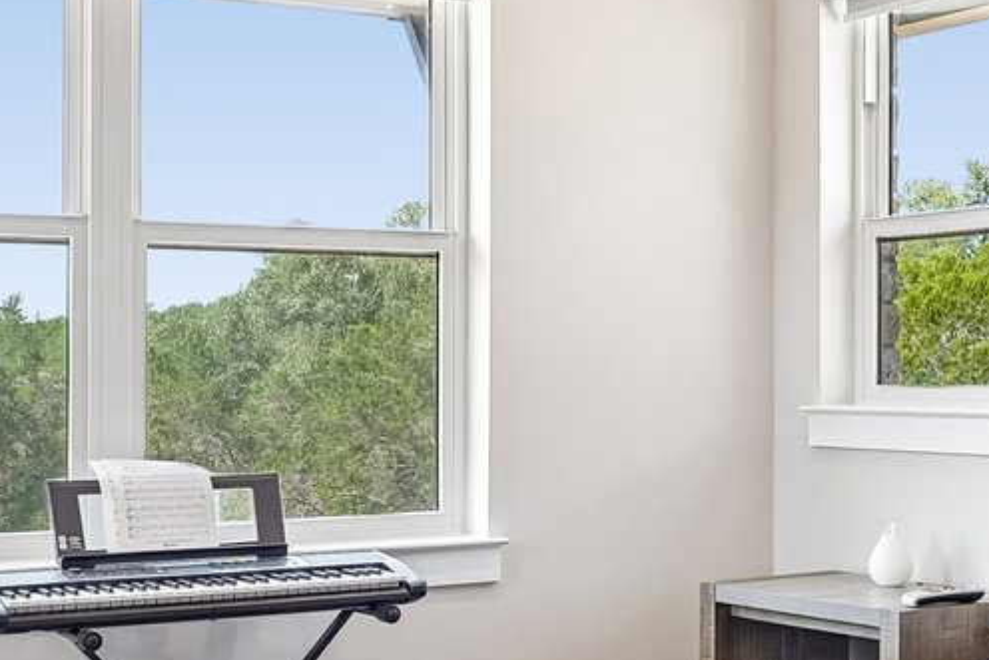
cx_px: 700
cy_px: 360
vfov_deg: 20.0
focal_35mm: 68
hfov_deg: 29.3
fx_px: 1870
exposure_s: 1/30
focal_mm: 16.5
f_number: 8
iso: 320
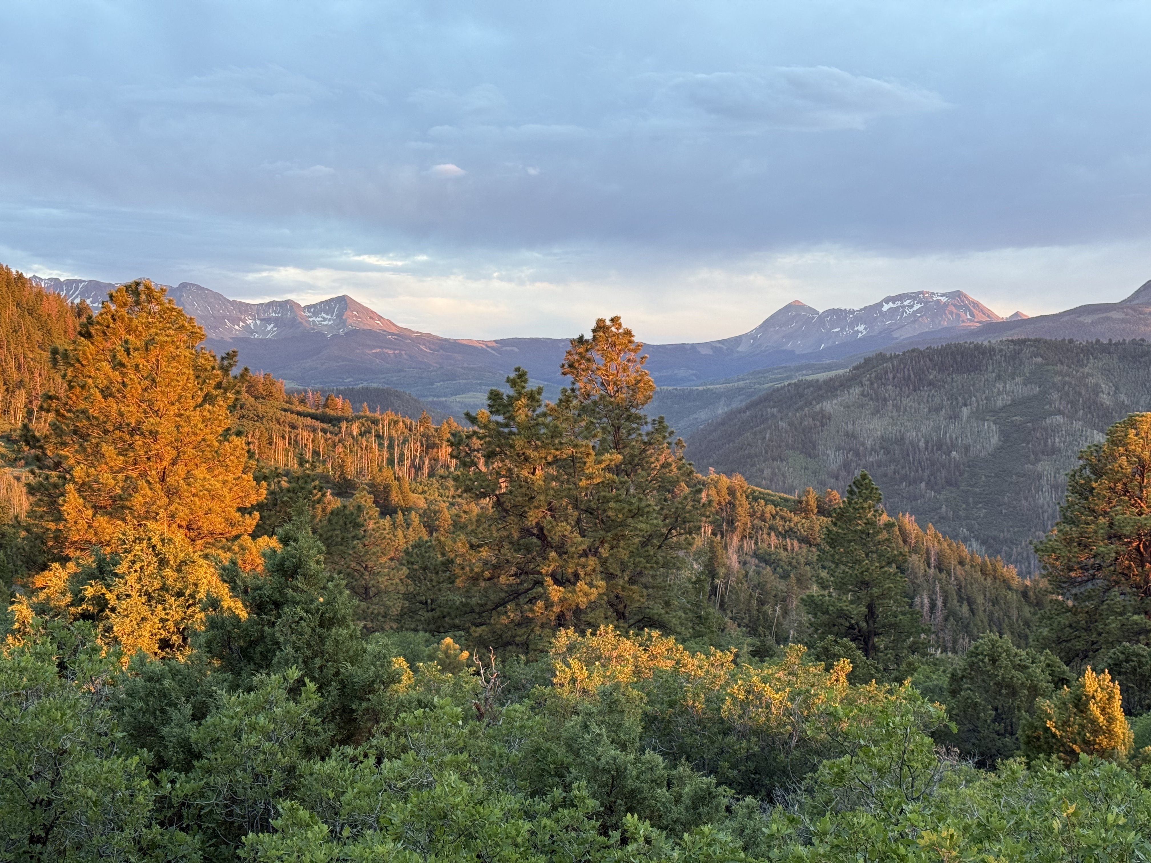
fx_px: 1596
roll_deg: +0.7
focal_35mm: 48
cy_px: 432
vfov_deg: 30.3
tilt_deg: -1.5
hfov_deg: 39.7
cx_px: 576
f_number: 1.78
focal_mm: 6.76
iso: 100
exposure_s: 1/71
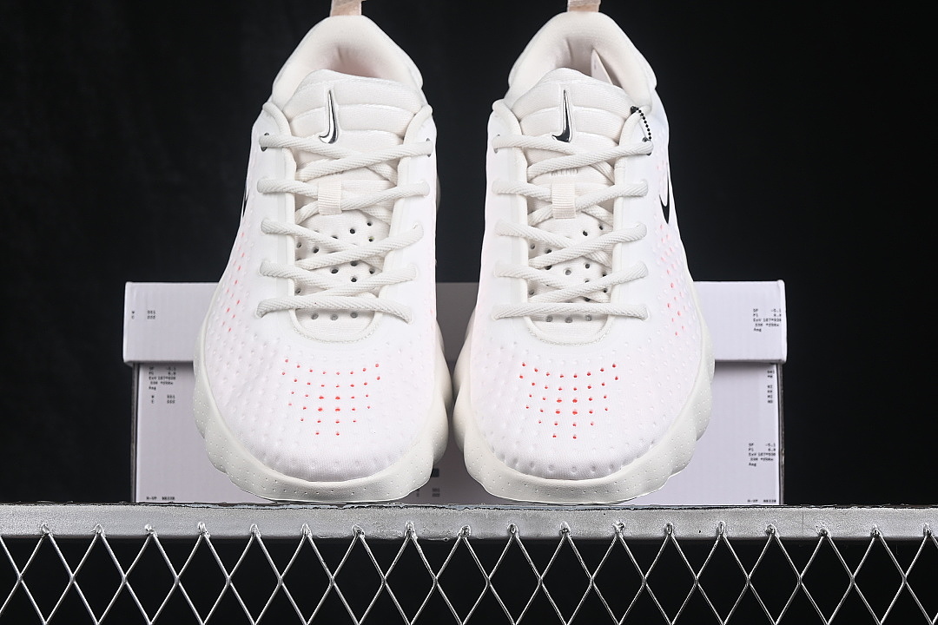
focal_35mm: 75
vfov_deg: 18.2
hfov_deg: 27.0
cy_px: 312
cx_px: 469
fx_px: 1954
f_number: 8
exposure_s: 1/80
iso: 160
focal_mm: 50
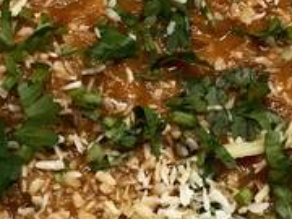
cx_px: 49
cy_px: 114
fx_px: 852
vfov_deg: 14.6
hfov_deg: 19.2
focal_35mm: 101
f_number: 2.4
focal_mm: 3.3
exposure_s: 1/60
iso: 100
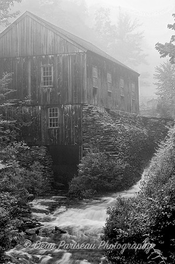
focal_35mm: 46
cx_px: 88
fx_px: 341
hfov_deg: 28.8
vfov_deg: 42.4
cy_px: 132
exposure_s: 1/1.67
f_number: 16
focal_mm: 31
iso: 200
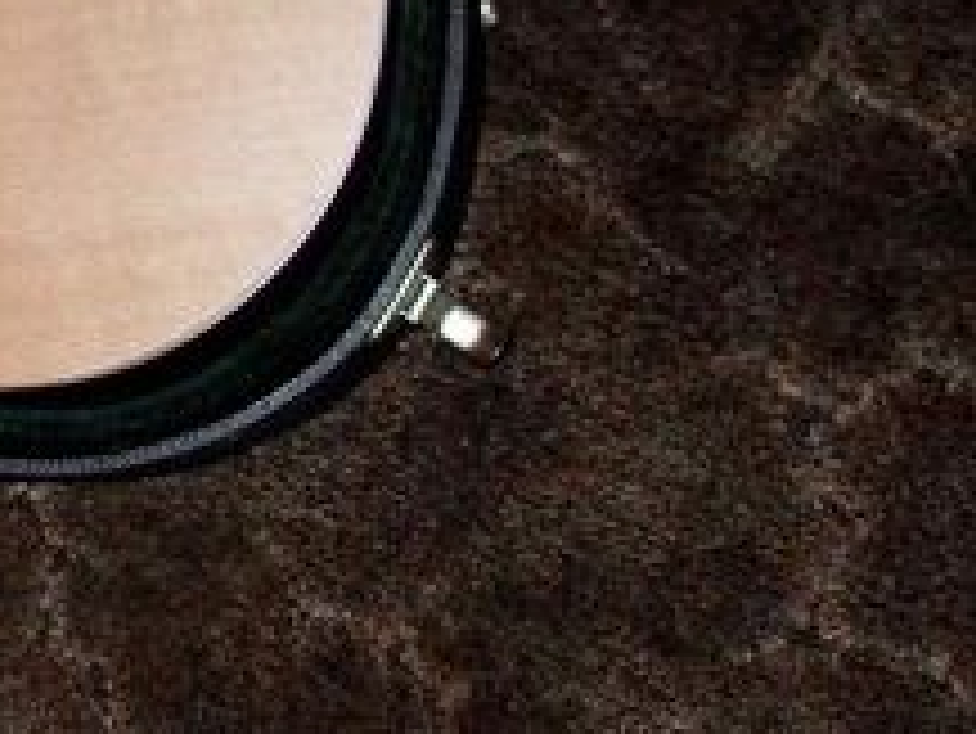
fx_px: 2906
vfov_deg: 13.9
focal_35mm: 103
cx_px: -445
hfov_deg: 17.4
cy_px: -203
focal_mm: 6.3
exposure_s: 1/45
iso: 100
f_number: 2.8
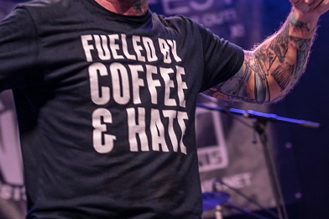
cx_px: 211
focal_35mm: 193
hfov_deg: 10.7
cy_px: 81
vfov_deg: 7.1
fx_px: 1763
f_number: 2.8
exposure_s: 1/100
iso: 640
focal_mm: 70
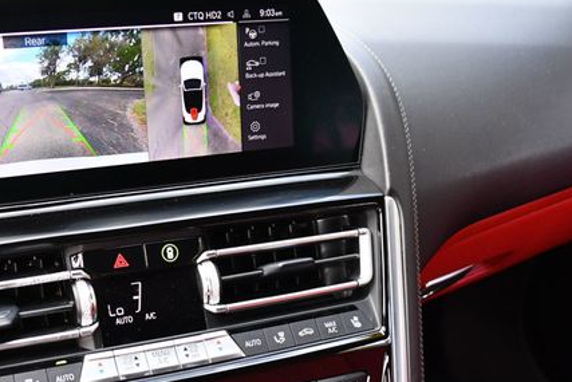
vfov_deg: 25.0
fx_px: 858
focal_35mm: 54
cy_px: 232
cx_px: 149
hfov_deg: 36.1
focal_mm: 18
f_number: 3.5
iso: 720
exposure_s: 1/250
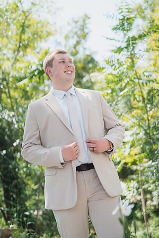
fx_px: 331
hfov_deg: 27.0
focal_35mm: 50
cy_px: 119
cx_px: 80
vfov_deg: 39.6
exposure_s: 1/5000
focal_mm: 50
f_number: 1.8
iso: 800
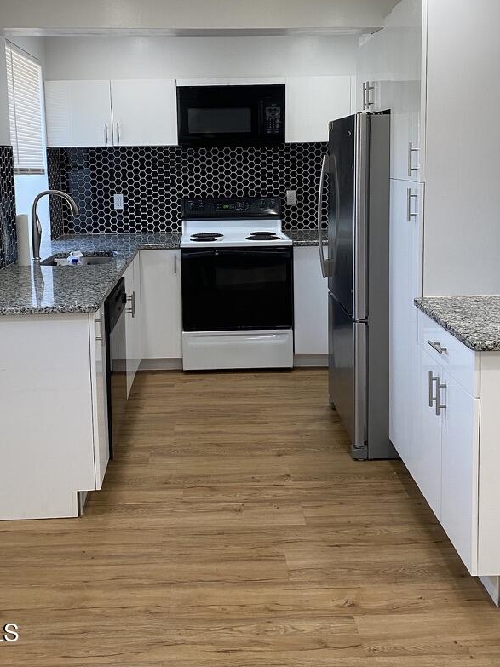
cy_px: 236
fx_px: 655
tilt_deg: -6.4
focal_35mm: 34
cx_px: 217
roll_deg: +1.1
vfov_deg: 53.2
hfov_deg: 41.7
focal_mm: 4.25
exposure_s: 1/60
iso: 80
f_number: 1.8
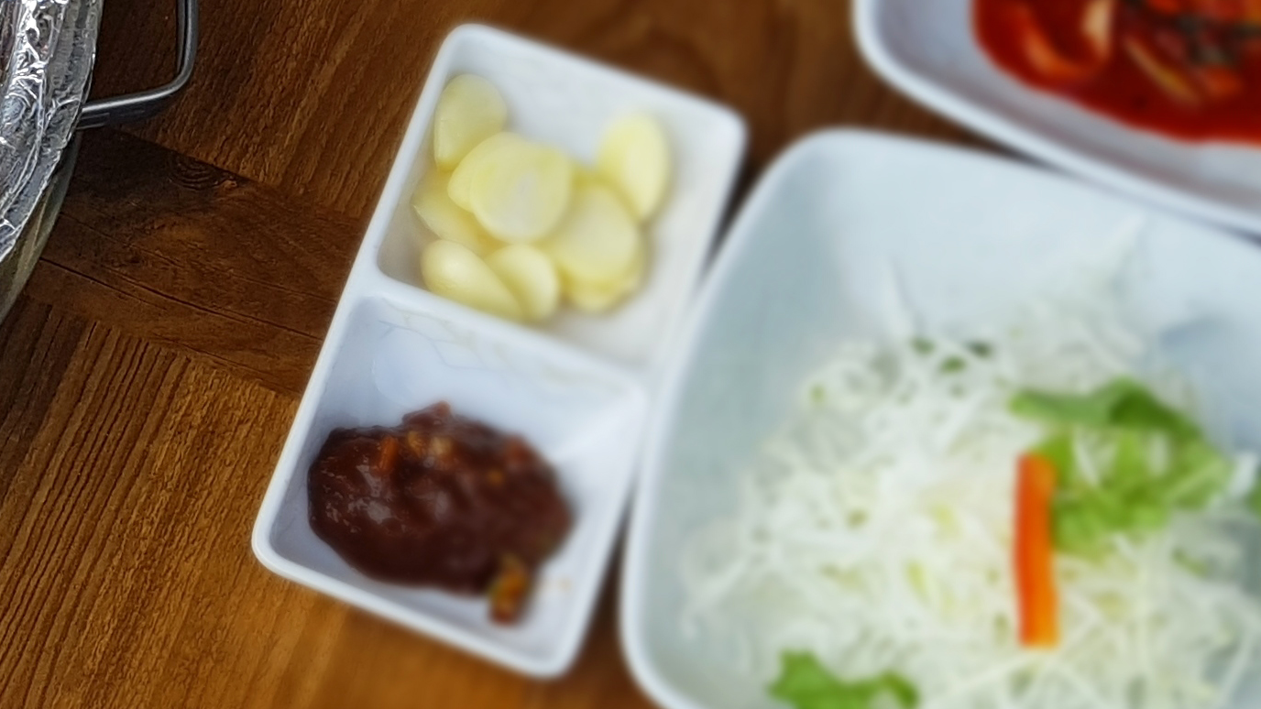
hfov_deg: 22.0
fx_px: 2775
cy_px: 116
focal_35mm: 83
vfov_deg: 14.5
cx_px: -534
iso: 50
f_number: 1.7
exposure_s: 1/548
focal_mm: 4.2
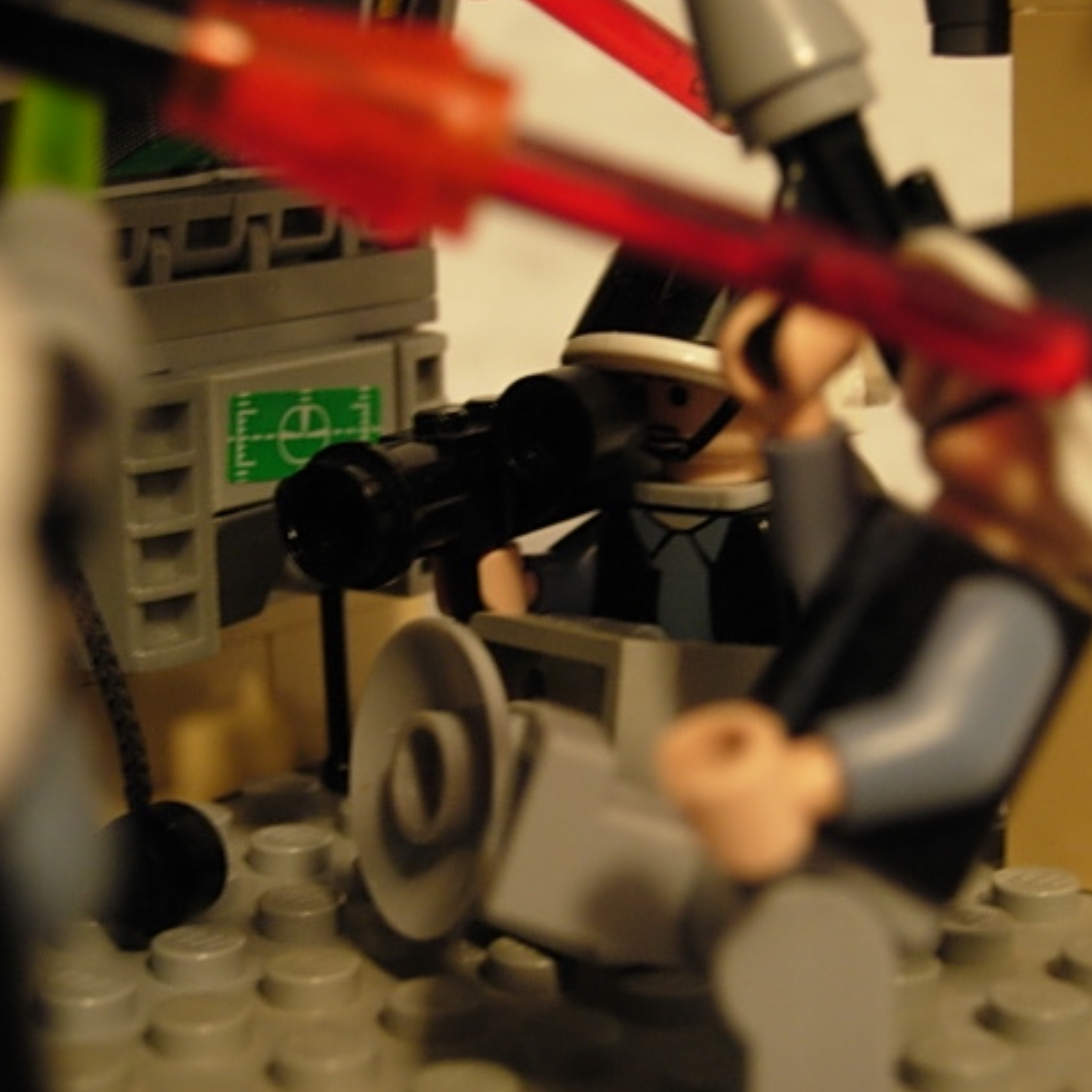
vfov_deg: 23.4
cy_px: 541
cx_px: 587
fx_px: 2641
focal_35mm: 74
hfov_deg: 23.4
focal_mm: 12.9
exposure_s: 1/3.8
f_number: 3.5
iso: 200
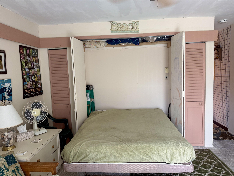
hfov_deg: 71.6
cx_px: 117
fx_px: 162
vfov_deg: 56.8
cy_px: 88
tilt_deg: -5.9
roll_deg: -0.1
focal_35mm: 24
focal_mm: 6.76
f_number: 1.78
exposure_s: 1/60
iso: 160
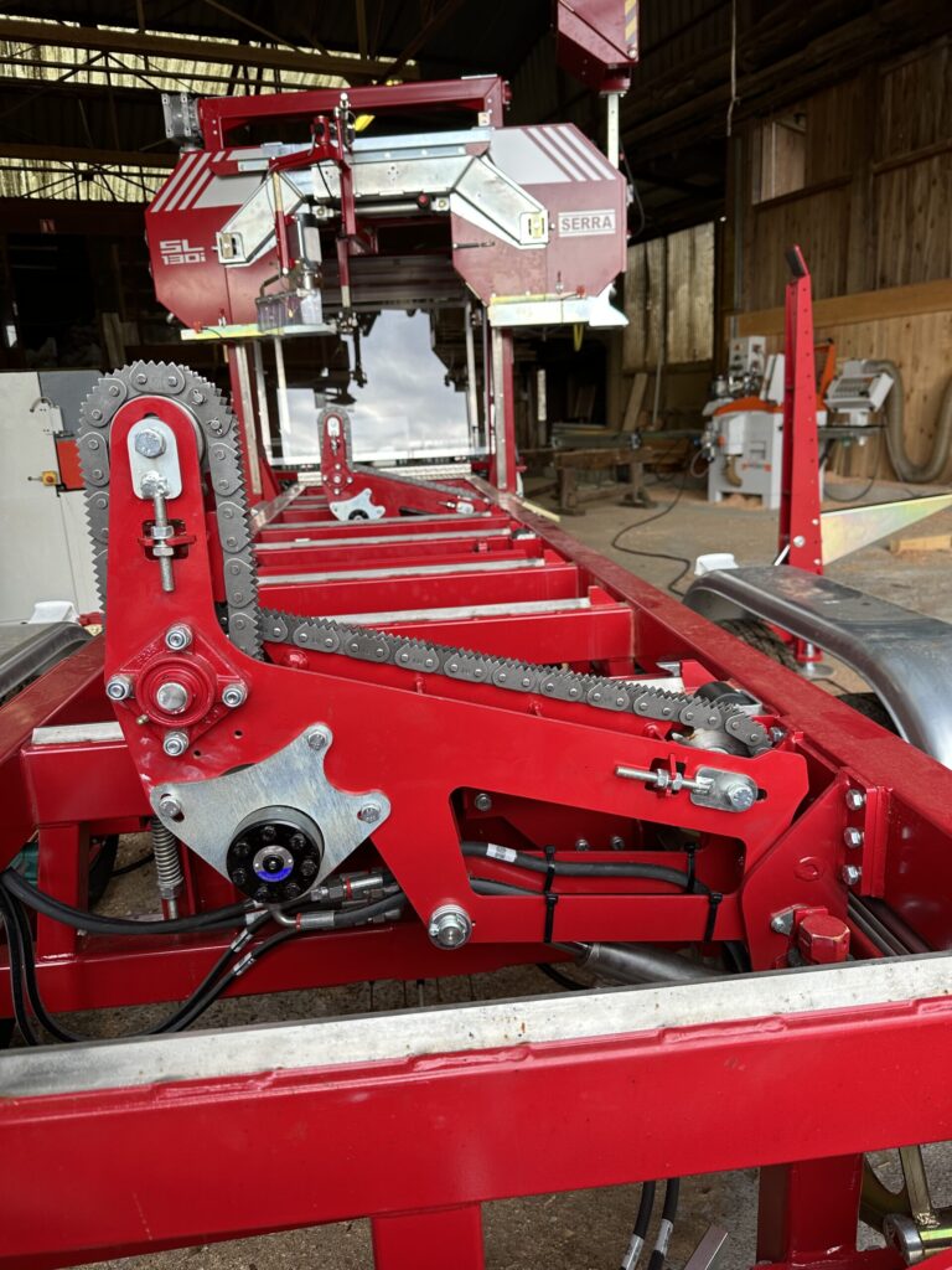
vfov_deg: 71.6
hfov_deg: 56.8
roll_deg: +2.9
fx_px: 880
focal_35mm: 24
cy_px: 635
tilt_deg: -14.2
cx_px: 476
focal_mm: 6.86
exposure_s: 1/125
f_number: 1.78
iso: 80
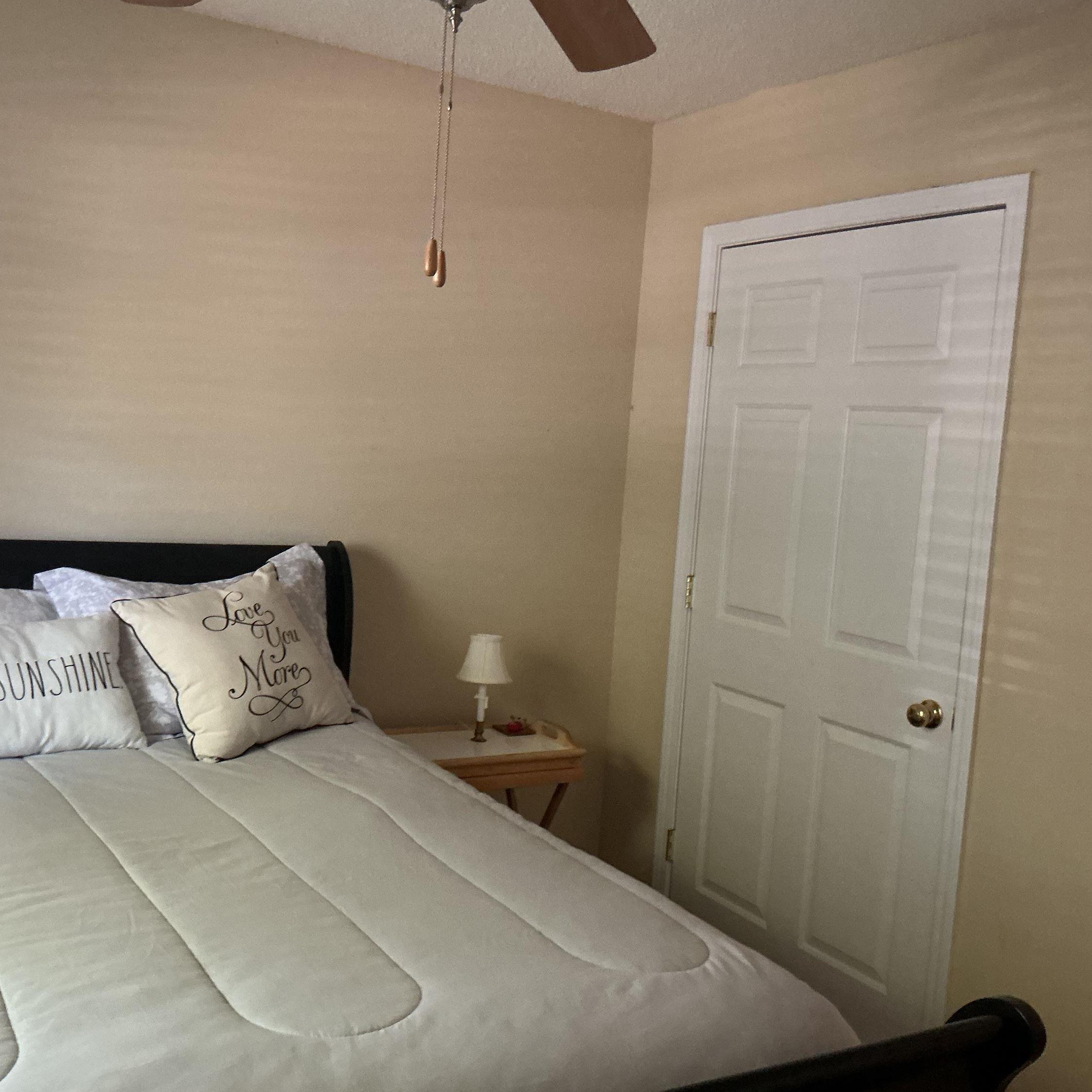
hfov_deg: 47.1
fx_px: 1249
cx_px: 489
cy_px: 537
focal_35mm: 35
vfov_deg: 47.2
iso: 200
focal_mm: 3
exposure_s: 1/40
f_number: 1.8
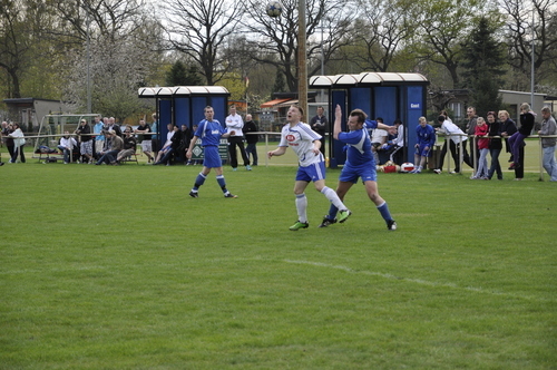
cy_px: 185
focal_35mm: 128
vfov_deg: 10.7
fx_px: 1970
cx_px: 278
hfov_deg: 16.1
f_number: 5.6
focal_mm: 85
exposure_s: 1/1000
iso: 500
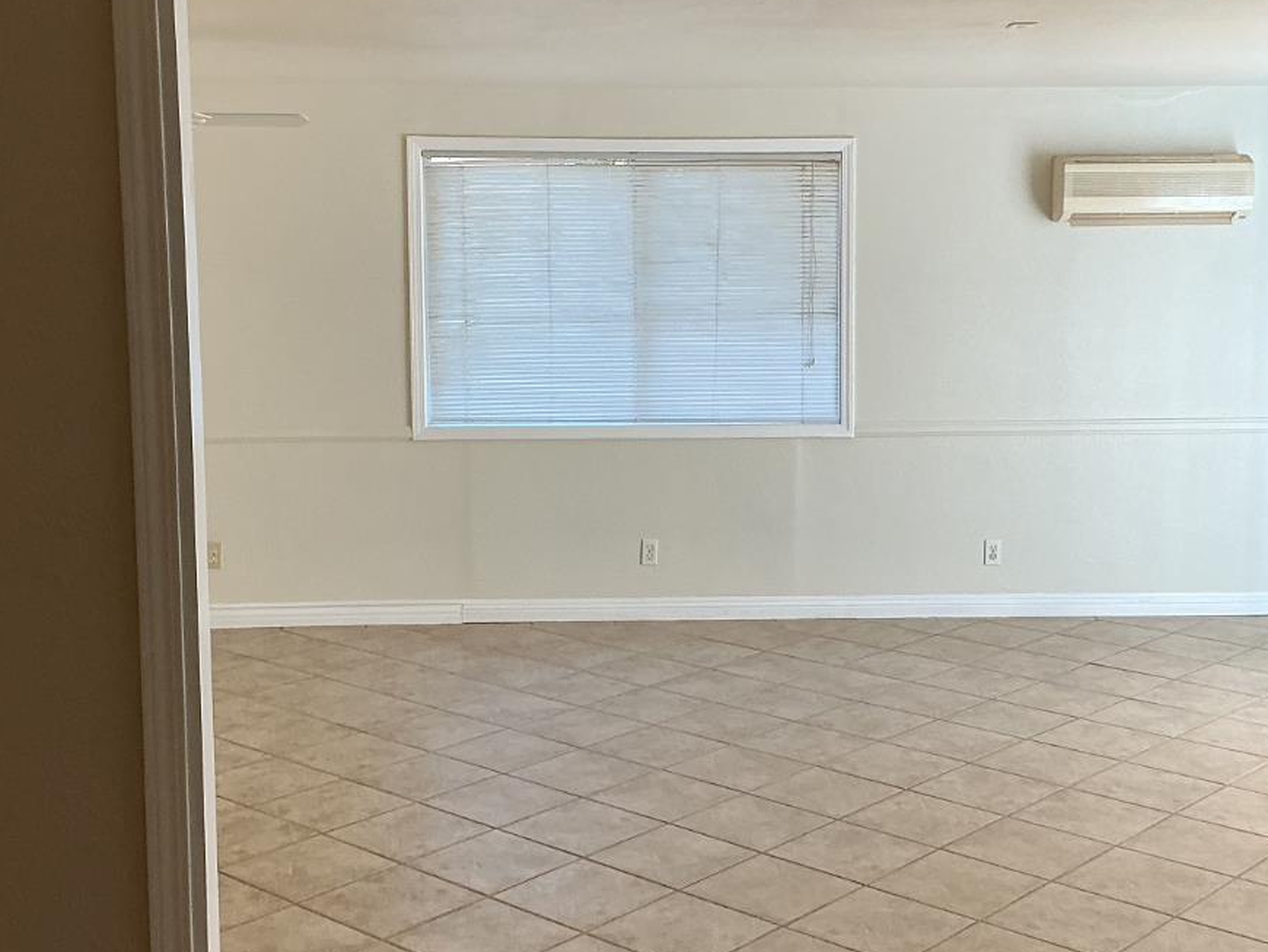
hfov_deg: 38.1
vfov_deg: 29.1
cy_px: 405
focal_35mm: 50
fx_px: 1832
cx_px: 692
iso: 64
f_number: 1.8
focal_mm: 3
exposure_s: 1/120
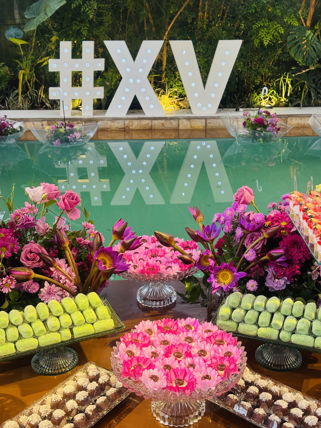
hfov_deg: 30.3
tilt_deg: -20.7
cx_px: 160
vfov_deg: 39.7
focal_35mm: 48
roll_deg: +0.8
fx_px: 593
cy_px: 214
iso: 80
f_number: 1.78
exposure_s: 1/60
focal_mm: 6.76
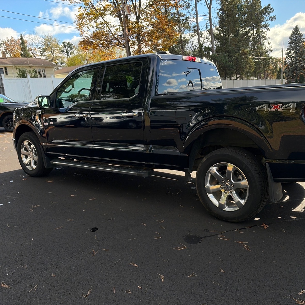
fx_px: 309
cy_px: 154
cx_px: 198
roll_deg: +3.5
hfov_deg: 51.7
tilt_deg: -10.5
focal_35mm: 31
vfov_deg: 52.5
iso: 50
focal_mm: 5.96
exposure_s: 1/1517
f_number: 1.6
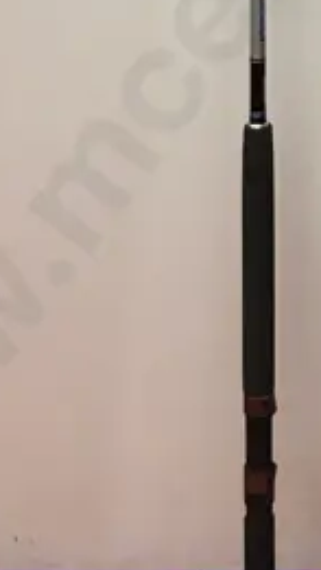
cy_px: -330
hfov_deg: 9.5
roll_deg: -0.8
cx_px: 476
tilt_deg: -14.2
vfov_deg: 15.7
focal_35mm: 124
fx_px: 1875
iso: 50
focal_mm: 4.15
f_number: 2.2
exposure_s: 1/17
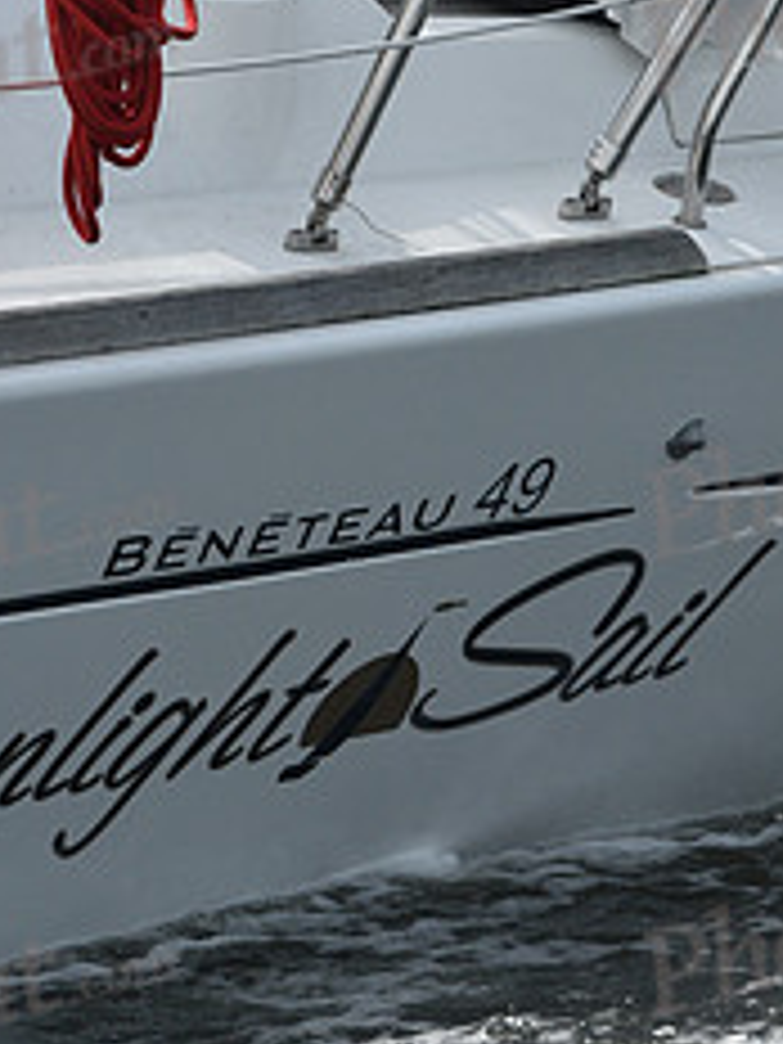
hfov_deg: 3.1
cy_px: 274
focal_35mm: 481
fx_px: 14507
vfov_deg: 4.1
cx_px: 412
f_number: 8
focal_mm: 200
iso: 320
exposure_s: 1/1600
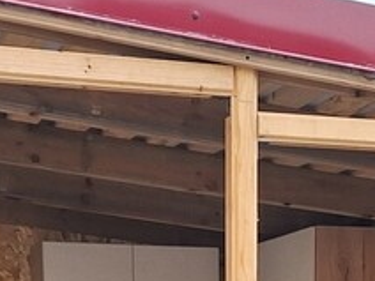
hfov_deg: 17.7
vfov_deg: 11.7
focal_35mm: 111
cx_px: 239
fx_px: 1202
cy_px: 601
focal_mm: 5.54
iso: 40
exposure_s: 1/287
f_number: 1.8
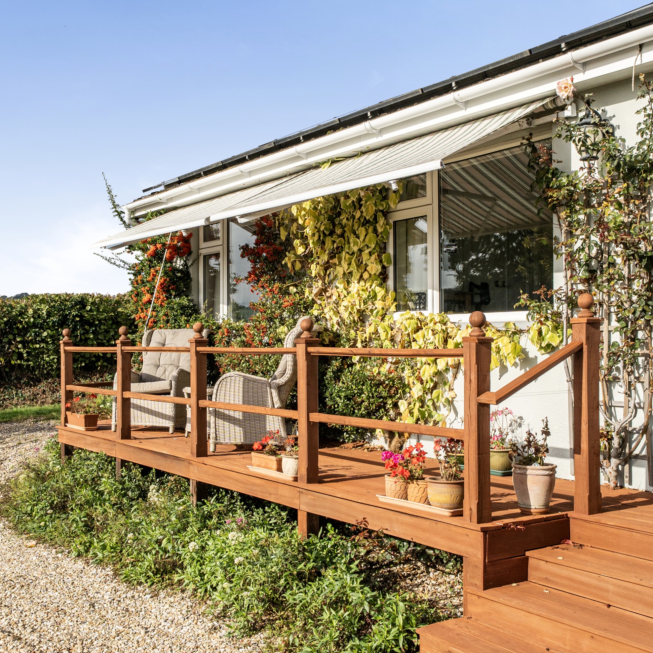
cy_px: 326
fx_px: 854
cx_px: 361
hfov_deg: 41.8
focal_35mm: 40
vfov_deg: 41.9
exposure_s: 1/1250
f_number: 8
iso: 400
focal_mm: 21
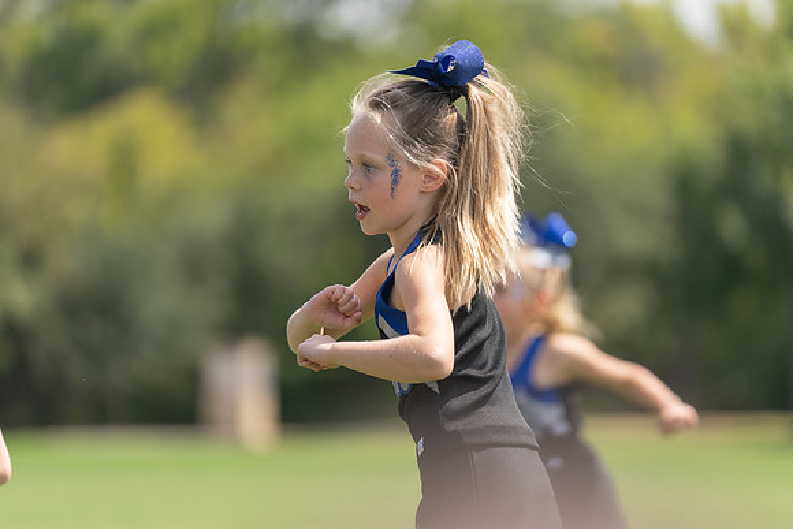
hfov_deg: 10.4
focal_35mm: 198
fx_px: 4362
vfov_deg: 6.9
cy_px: 264
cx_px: 396
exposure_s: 1/1250
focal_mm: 198
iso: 100
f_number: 2.8
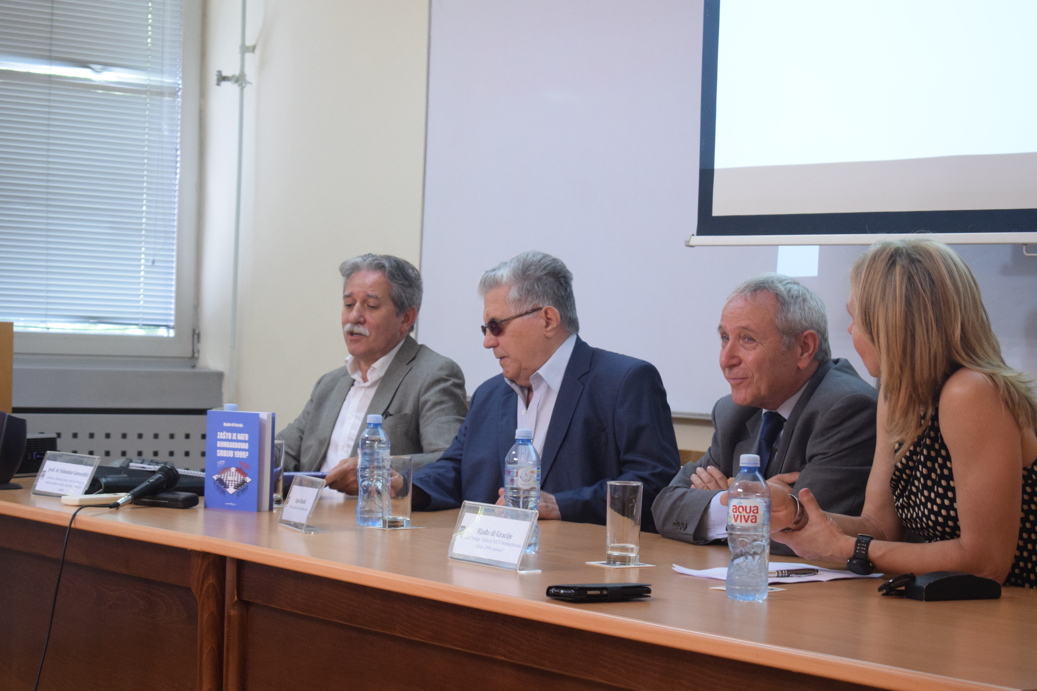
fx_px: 2376
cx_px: 518
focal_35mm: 82
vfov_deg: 16.6
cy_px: 346
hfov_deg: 24.6
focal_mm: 55
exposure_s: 1/80
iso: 2000
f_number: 5.6
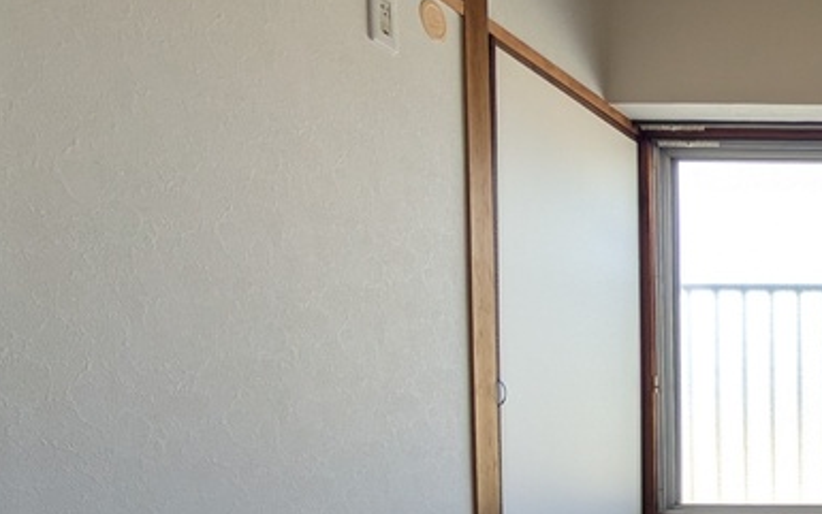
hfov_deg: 37.5
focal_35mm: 37
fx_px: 829
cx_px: 1018
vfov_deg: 33.1
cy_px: 437
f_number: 2.2
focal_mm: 1.83
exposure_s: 1/120
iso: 53
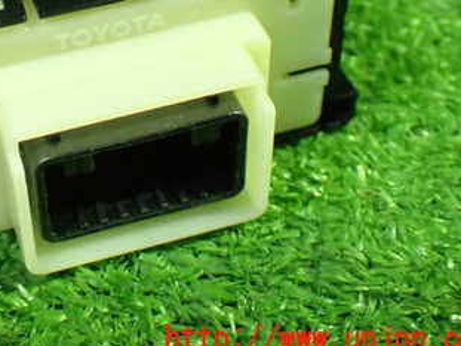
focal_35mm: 79
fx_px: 1053
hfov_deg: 24.1
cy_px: 25
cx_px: 55
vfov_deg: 18.4
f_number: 2.8
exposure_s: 1/40
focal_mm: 7.31
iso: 1250
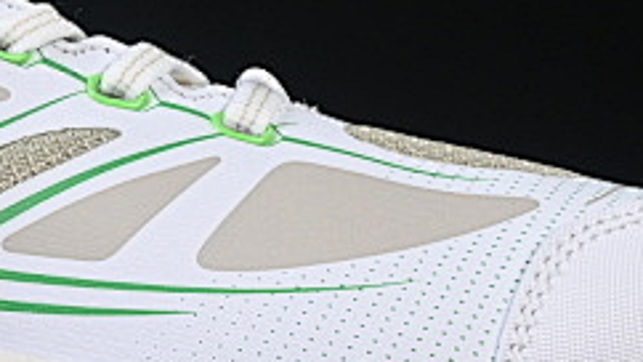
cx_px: -194
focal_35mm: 351
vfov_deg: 3.5
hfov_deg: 6.1
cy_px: 72
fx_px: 5983
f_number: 8
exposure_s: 1/80
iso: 160
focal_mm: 50
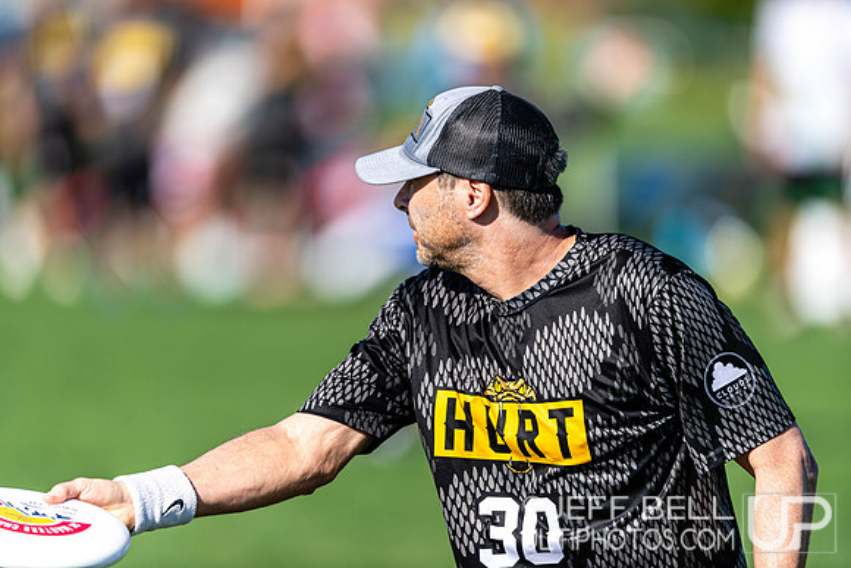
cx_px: 426
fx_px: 9457
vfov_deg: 3.4
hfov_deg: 5.2
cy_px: 284
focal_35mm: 400
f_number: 2.8
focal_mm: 400
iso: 100
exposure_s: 1/2000
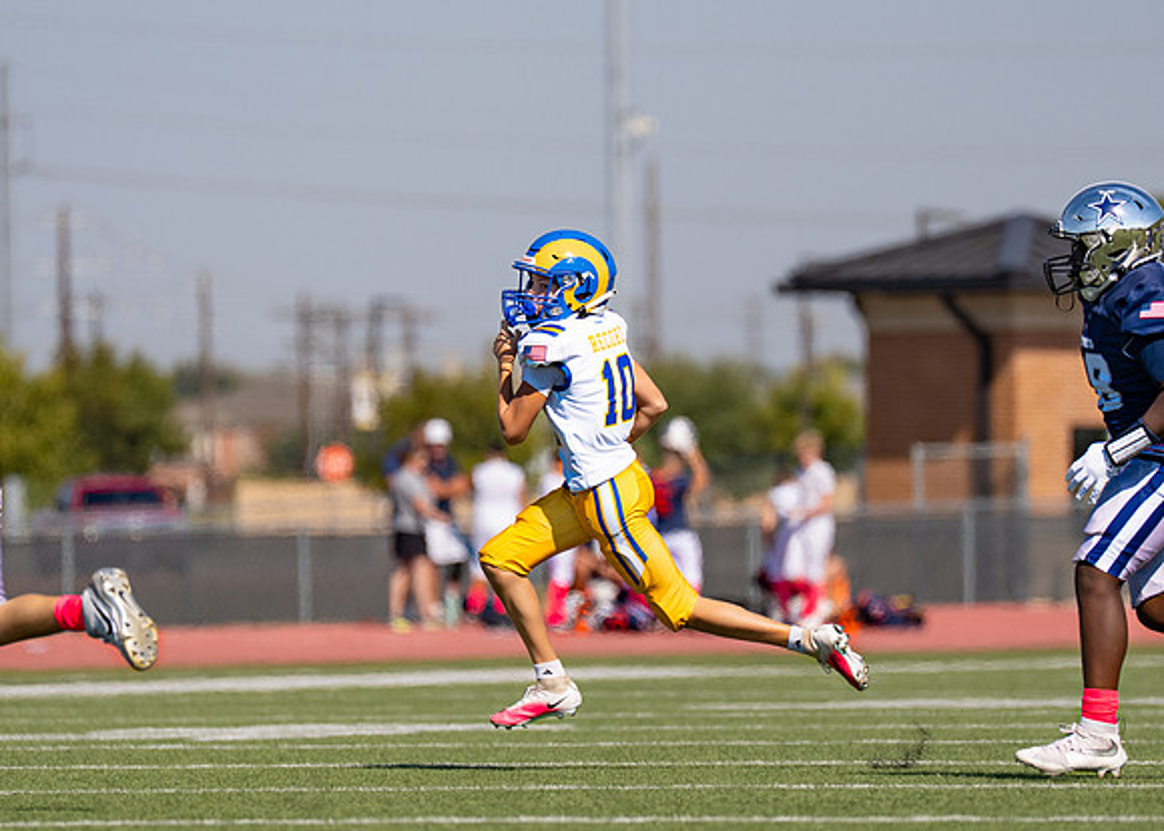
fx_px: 13859
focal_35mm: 419
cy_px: 456
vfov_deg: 3.4
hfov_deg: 4.8
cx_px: 608
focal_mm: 200
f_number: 2.8
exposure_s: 1/2500
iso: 100
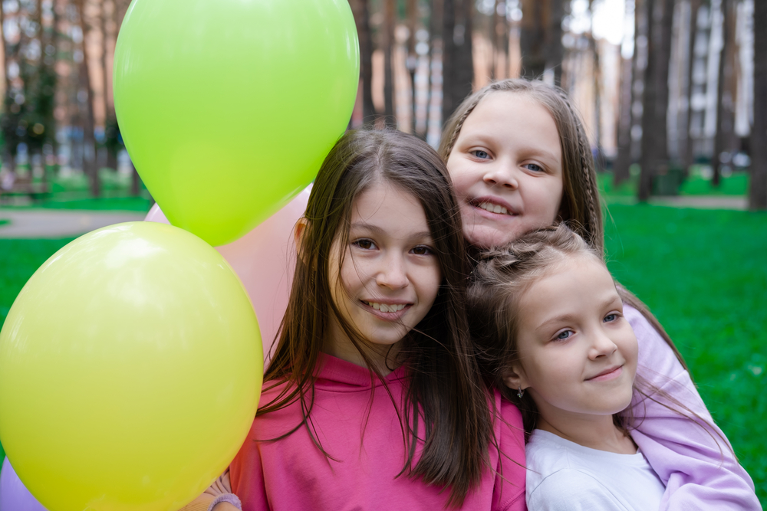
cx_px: 384
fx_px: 1129
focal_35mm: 53
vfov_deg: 25.5
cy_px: 256
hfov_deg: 37.5
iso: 160
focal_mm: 35
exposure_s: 1/250
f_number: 3.2
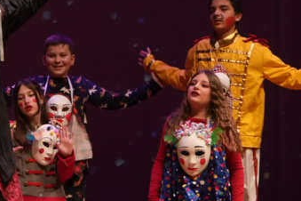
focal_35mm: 186
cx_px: -177
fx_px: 1555
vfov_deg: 7.4
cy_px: 113
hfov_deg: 10.6
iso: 1000
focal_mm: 26
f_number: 4
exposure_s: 1/200
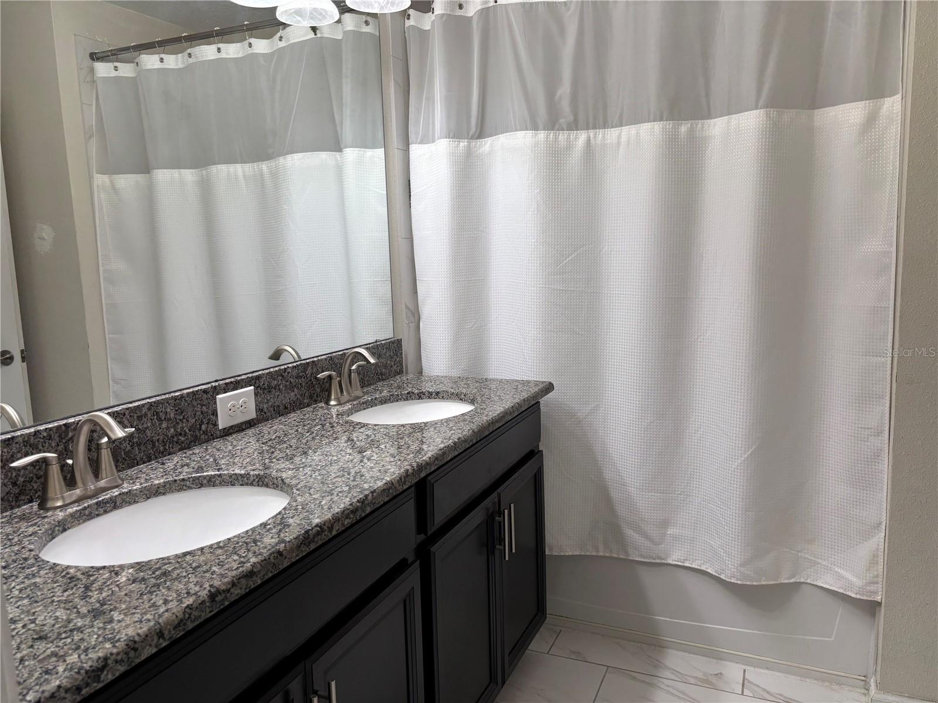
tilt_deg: -8.2
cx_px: 469
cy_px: 352
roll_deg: +1.9
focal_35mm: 26
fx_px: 705
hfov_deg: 67.3
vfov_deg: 53.1
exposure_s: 1/120
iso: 80
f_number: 1.6
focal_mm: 5.96
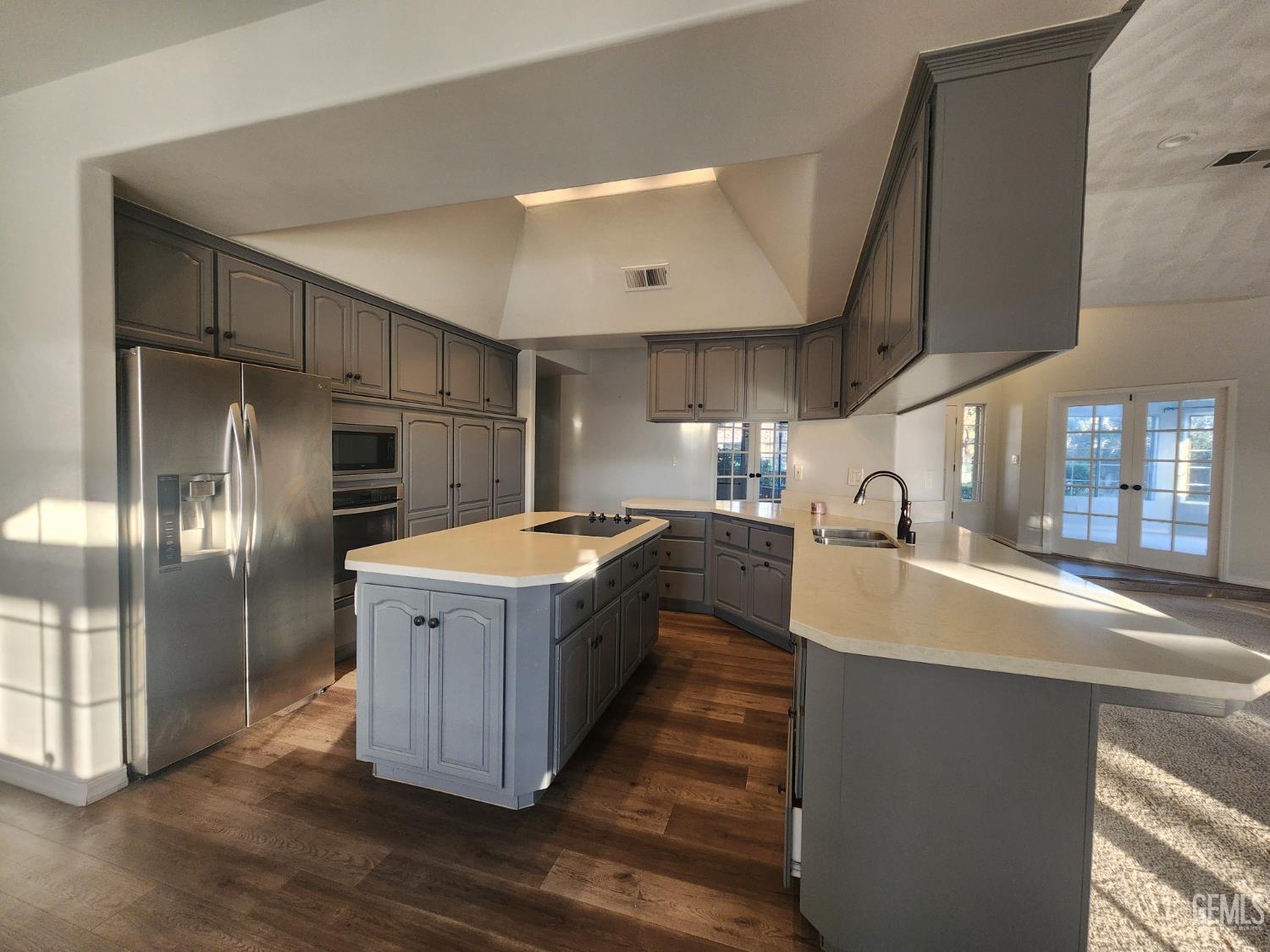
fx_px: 477
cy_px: 476
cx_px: 635
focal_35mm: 13
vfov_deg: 89.9
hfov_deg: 106.2
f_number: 2.2
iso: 160
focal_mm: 2.2
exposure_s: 1/60
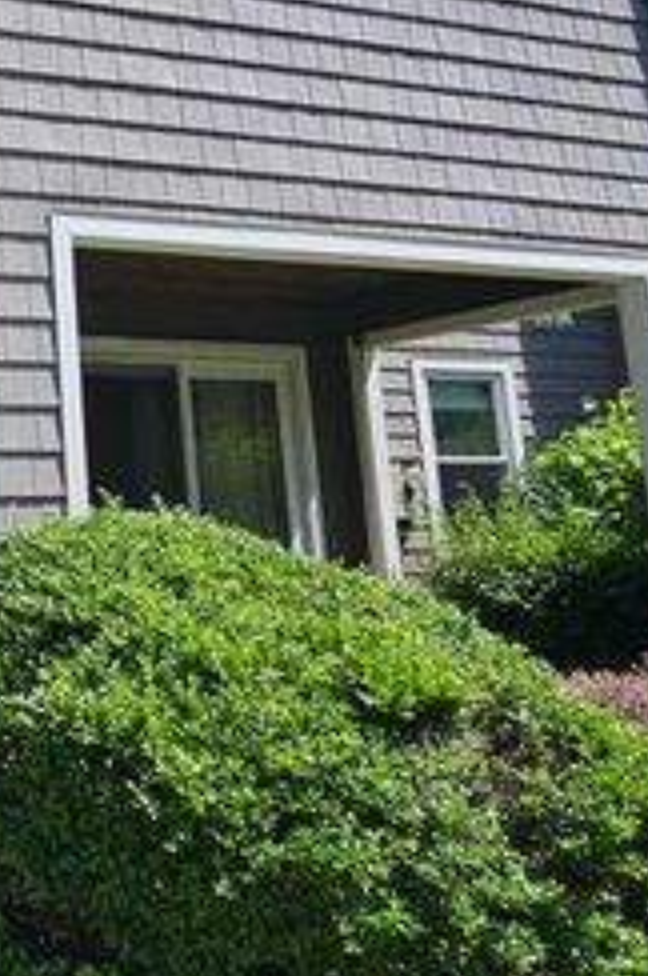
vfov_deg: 51.0
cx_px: -212
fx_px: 1002
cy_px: 326
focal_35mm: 37
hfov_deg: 28.7
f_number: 2.2
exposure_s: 1/2234
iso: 50
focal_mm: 2.2
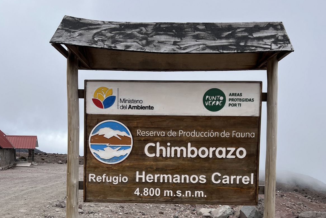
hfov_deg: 51.9
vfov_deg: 35.0
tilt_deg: +0.3
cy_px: 169
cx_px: 163
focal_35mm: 37
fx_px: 335
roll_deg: +0.6
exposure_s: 1/4630
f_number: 1.5
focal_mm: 5.7
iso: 50
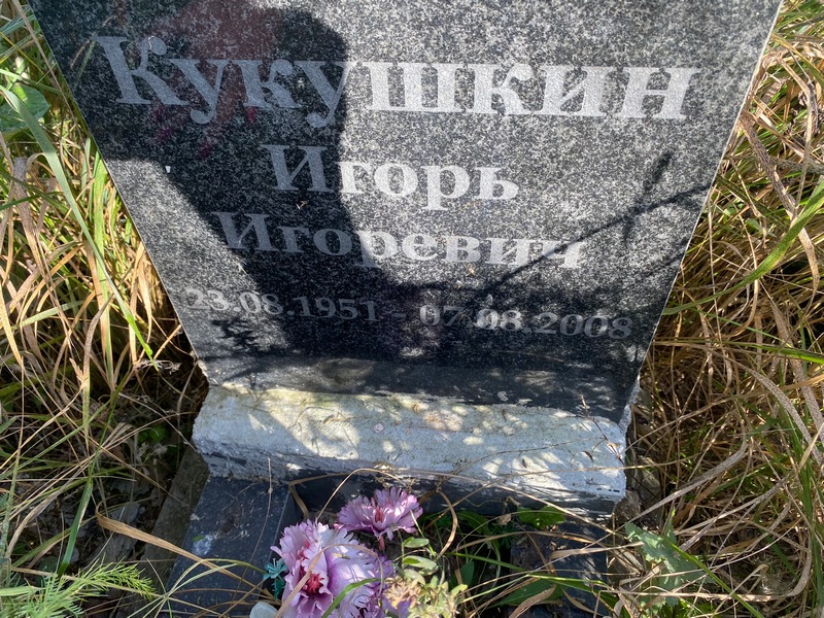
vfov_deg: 53.1
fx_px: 619
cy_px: 309
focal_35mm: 26
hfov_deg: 67.3
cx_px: 412
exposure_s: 1/303
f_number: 1.8
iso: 32
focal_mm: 4.25
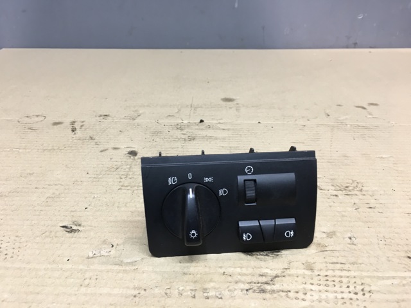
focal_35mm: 29
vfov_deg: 48.2
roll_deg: -0.5
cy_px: 154
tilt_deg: -27.9
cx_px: 206
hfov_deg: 61.7
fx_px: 344
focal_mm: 4.15
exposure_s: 1/33
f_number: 2.2
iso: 64
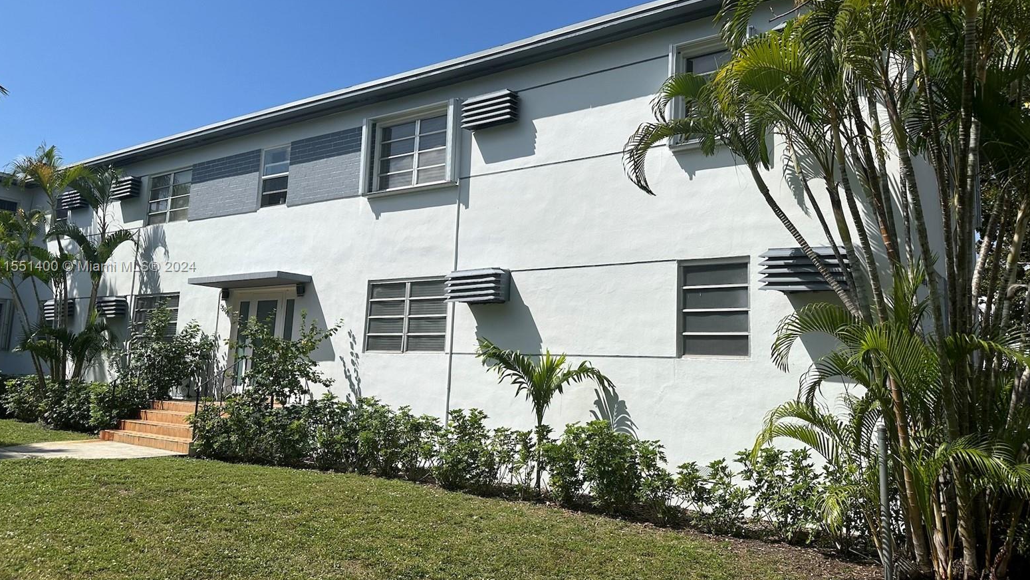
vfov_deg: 42.9
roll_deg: -2.4
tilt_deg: +9.2
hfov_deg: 69.8
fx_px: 738
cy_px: 267
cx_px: 515
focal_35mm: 27
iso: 80
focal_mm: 6.86
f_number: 1.78
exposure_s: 1/8929
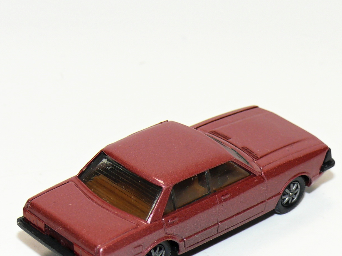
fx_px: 1620
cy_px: 165
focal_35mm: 164
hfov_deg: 12.0
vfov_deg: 9.0
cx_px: 180
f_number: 4
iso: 100
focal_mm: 15
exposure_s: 1/30
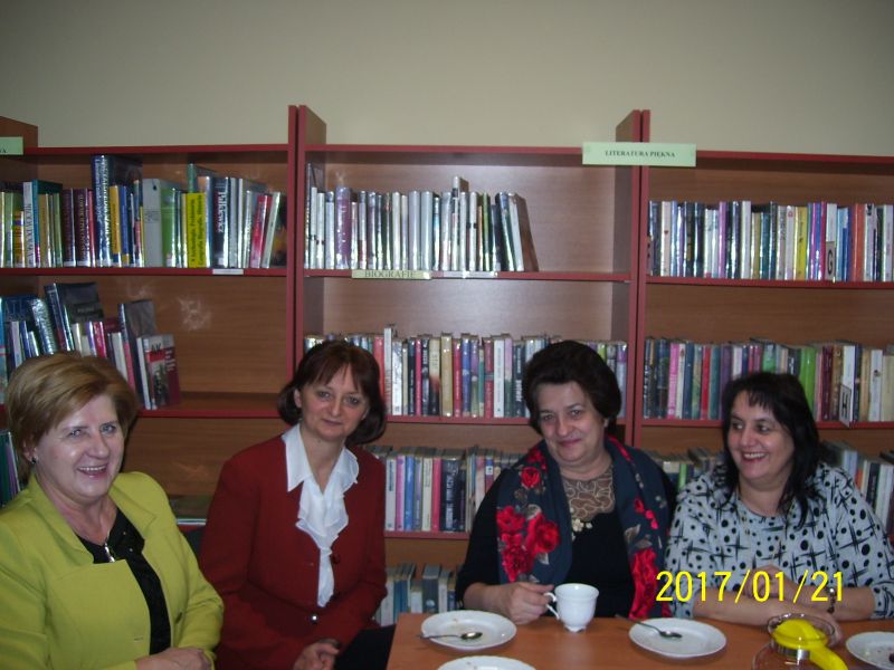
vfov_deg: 39.7
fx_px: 930
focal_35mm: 36
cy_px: 335
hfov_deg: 51.4
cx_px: 447
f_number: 2.7
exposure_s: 1/60
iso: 80
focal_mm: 6
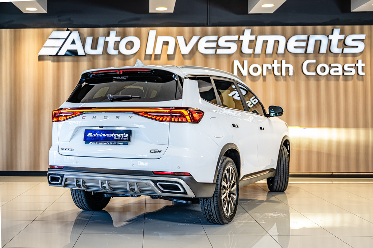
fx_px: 508
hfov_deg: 40.3
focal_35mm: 49
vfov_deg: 27.5
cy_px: 124
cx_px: 186
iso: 640
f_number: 2.8
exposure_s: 1/125
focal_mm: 49
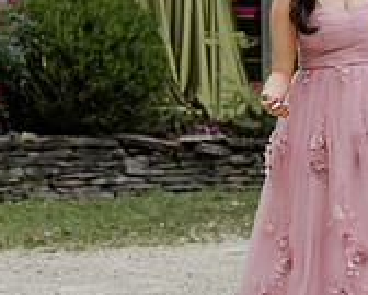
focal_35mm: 250
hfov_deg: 7.7
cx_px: 283
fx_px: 2728
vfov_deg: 6.2
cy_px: 35
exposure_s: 1/1600
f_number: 3.2
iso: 640
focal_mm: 70
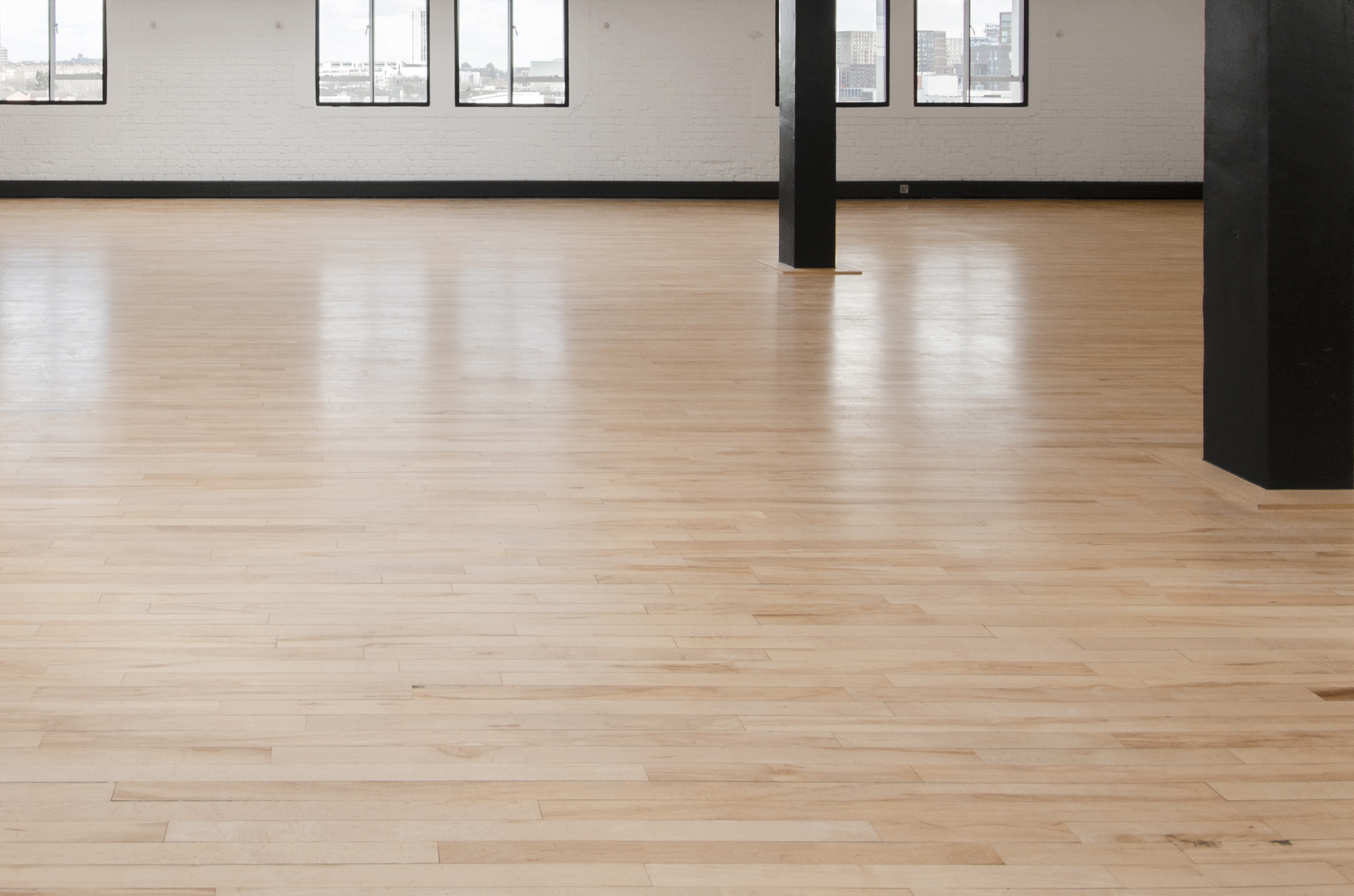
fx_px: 1126
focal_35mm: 30
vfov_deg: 40.0
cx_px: 342
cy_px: 78
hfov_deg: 58.8
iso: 200
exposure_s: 1/50
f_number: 8
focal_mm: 10
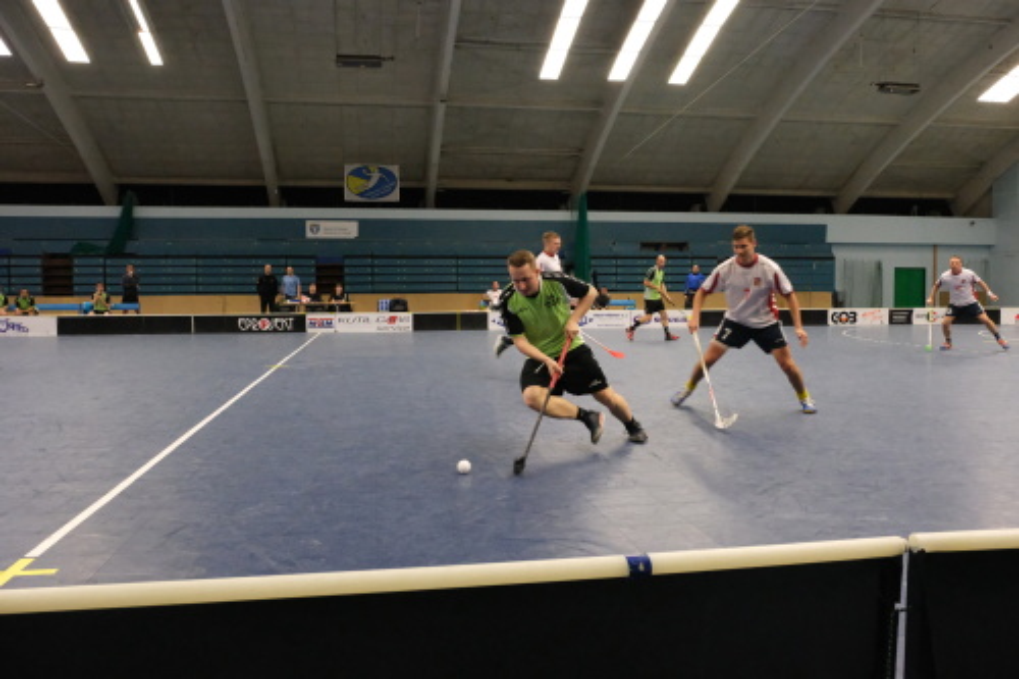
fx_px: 821
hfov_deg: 63.7
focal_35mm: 29
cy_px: 340
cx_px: 510
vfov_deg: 44.9
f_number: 9
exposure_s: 1/125
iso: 12800
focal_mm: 19.5
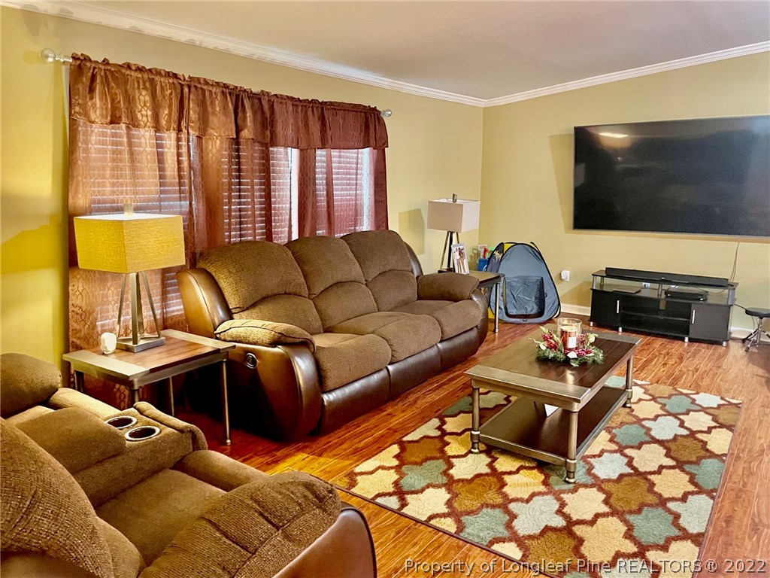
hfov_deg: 67.3
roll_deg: -0.9
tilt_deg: -10.6
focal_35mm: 26
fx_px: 578
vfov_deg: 53.1
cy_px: 289
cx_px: 385
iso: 640
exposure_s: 1/30
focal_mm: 4.2
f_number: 1.6
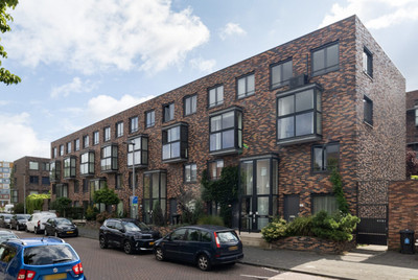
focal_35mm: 18
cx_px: 209
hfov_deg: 89.9
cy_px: 140
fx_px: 209
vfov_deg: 67.6
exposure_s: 1/1250
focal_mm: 18
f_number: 8
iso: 800
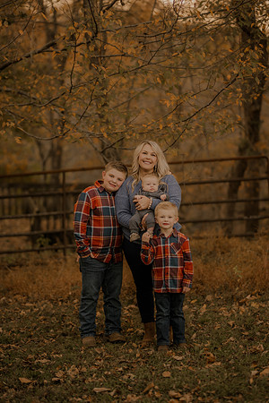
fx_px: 953
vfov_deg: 23.9
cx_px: 134
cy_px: 202
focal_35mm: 85
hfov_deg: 16.1
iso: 200
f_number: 1.4
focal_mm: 85
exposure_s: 1/320
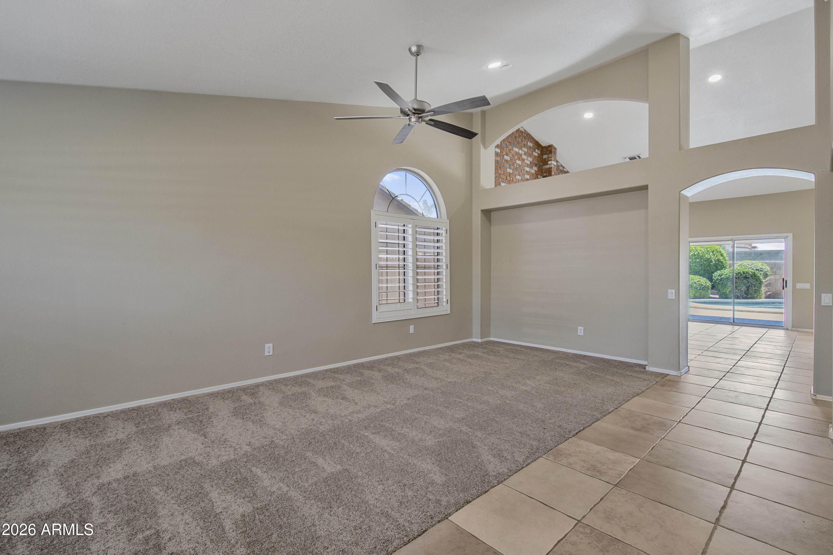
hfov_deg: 100.4
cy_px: 278
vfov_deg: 77.3
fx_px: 347
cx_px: 416
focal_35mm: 15
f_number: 7.1
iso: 200
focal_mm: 10
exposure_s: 1/13
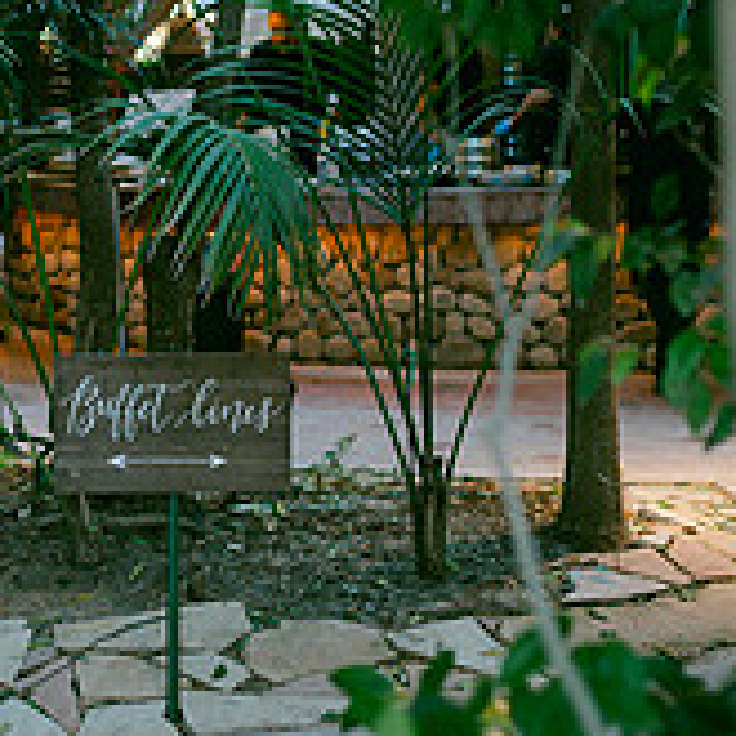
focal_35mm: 81
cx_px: 185
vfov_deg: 21.3
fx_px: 1948
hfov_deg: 21.2
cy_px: 272
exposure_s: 1/160
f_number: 1.8
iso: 500
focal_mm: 35
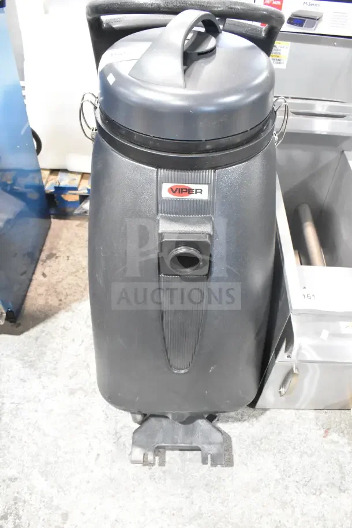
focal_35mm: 27
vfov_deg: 67.4
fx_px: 396
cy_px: 264
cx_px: 176
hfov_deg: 47.9
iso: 6400
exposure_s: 1/100
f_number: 5
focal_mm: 18
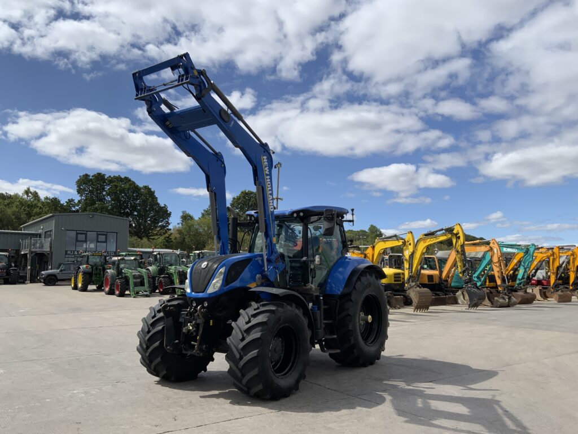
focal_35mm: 29
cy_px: 217
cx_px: 289
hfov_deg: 61.7
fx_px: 484
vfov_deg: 48.2
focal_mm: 3
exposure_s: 1/3125
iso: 16
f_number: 1.8
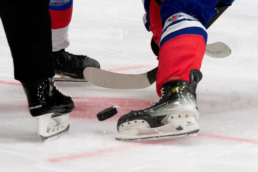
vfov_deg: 3.5
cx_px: 127
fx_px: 2847
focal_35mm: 397
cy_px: 61
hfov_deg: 5.2
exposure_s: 1/1000
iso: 2000
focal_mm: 175
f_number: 5.6
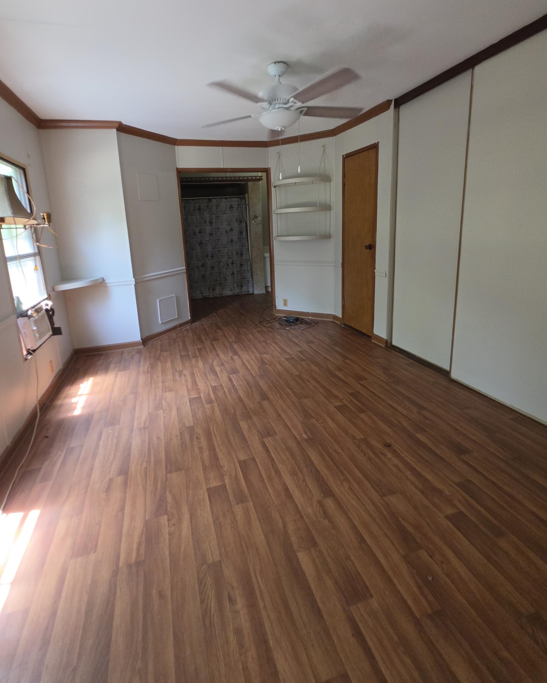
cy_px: 298
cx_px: 248
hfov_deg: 80.2
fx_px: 324
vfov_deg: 92.6
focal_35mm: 16
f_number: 1.9
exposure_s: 1/60
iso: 250
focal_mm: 2.2
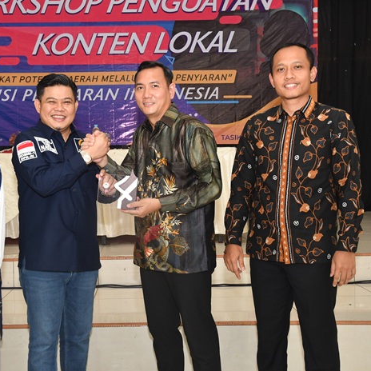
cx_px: 135
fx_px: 606
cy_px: 186
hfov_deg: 33.8
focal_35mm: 50
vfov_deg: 34.0
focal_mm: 26
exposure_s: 1/100
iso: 1000
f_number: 5.6
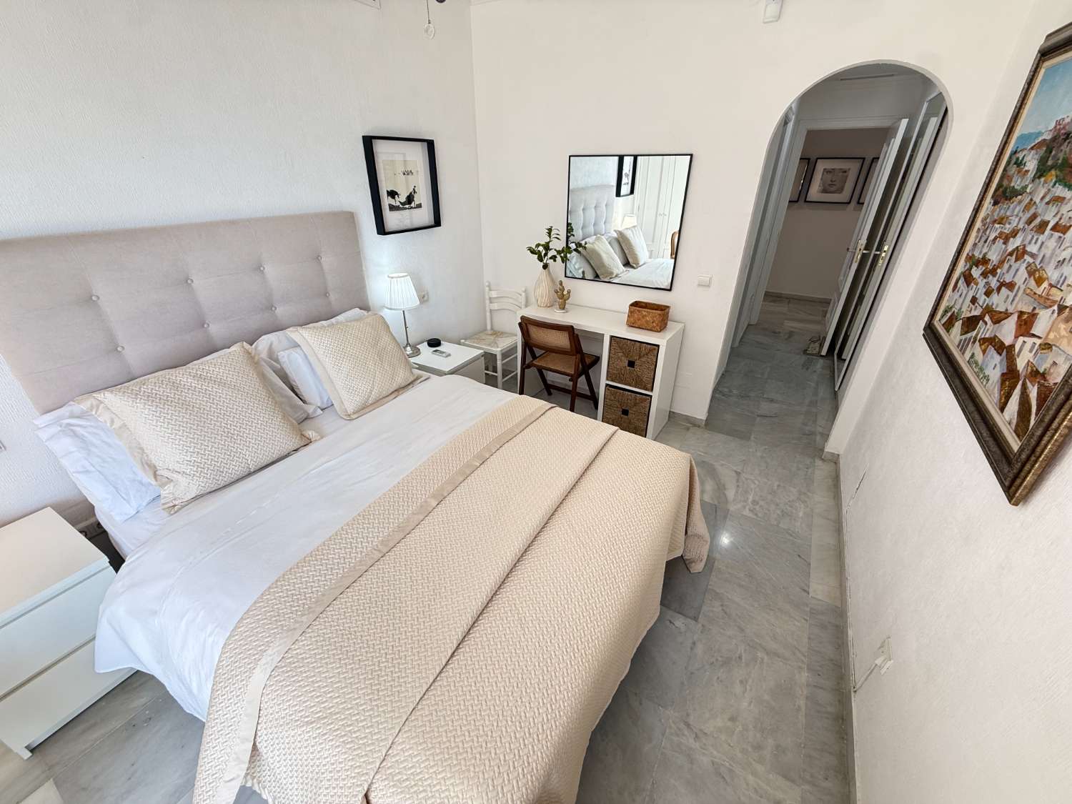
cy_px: 402
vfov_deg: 85.7
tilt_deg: -29.1
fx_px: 434
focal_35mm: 14
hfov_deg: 102.1
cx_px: 536
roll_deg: +0.0
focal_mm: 2.22
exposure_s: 1/100
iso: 80
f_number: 2.2
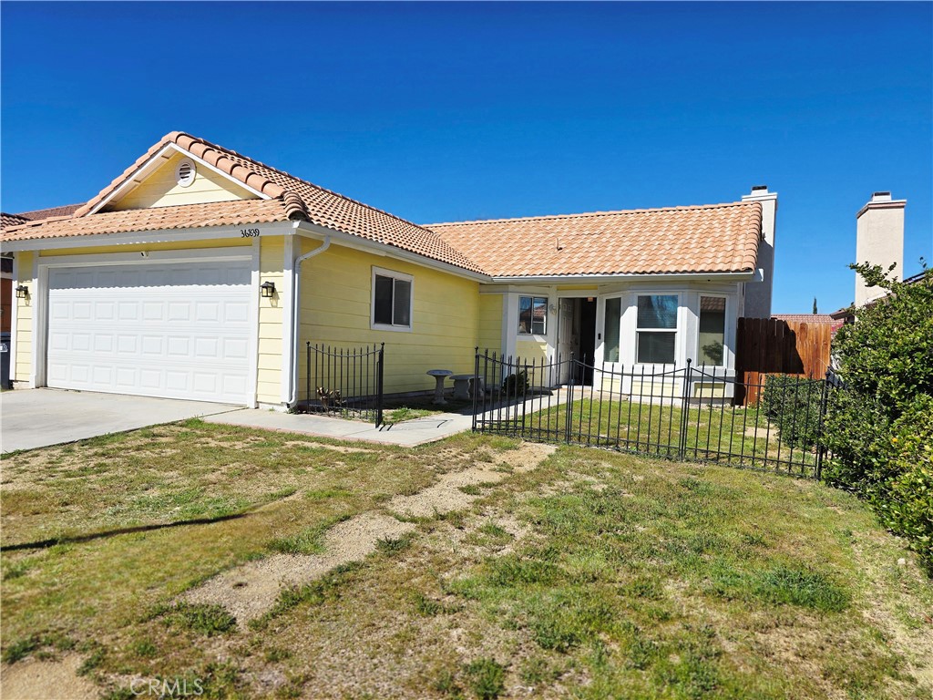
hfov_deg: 73.9
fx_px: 620
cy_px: 350
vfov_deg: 58.9
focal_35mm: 23
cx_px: 466
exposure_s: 1/1429
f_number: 1.7
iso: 12
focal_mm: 6.3
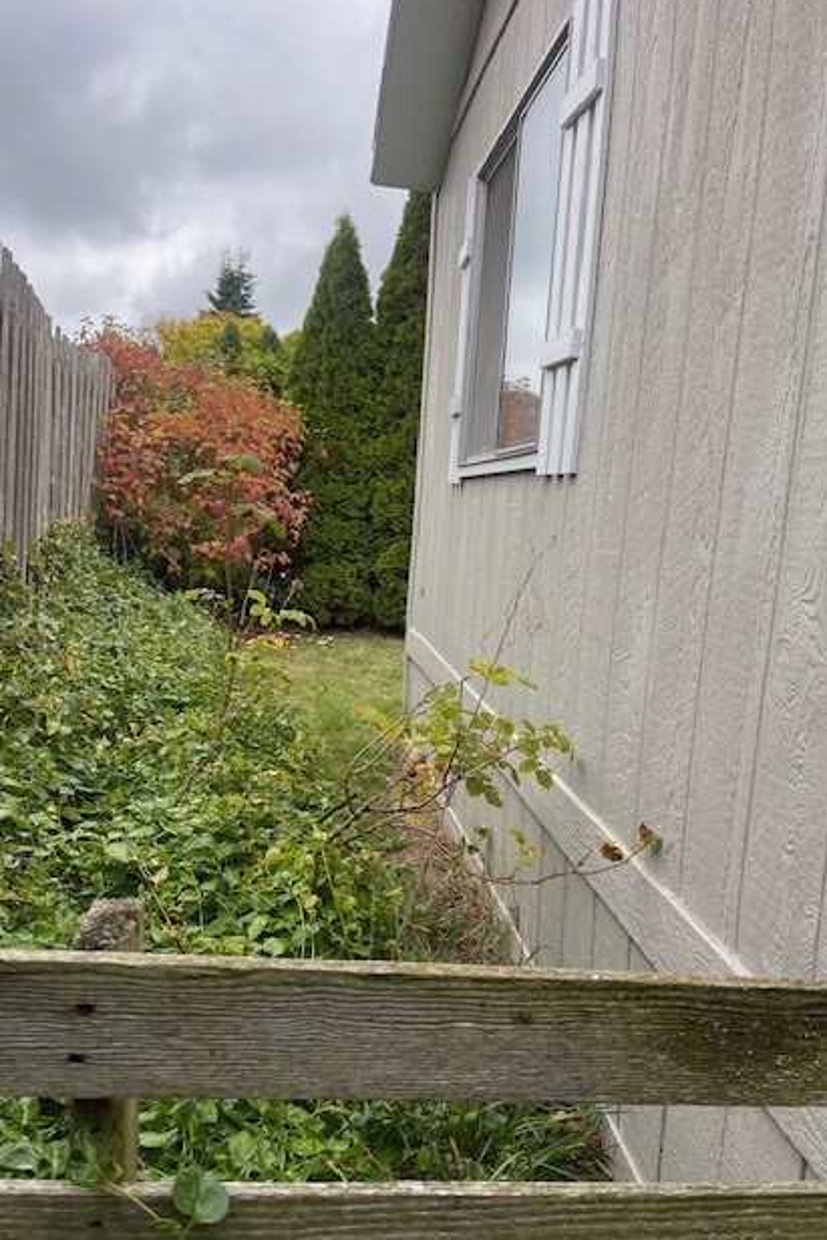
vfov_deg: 67.4
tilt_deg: -6.9
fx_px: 930
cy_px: 632
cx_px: 419
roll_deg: -4.1
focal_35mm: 27
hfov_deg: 48.0
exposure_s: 1/258
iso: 32
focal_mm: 5.1
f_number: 1.6
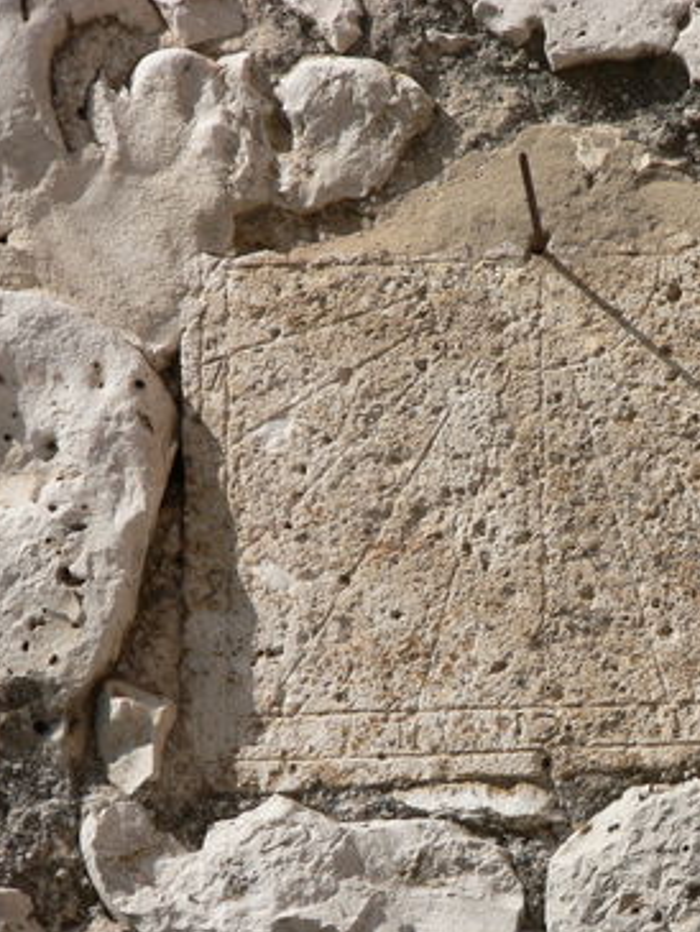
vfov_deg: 6.0
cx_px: 598
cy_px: 467
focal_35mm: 329
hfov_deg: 4.5
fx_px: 8865
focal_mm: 41.9
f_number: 5.6
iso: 64
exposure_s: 1/500
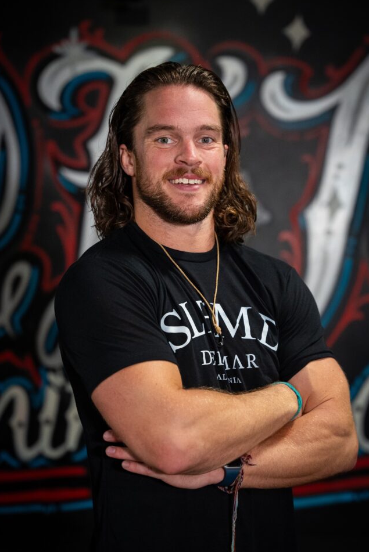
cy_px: 272
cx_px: 193
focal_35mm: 71
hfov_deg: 19.2
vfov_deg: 28.5
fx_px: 1088
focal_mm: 65.8
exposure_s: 1/125
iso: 2500
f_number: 2.8
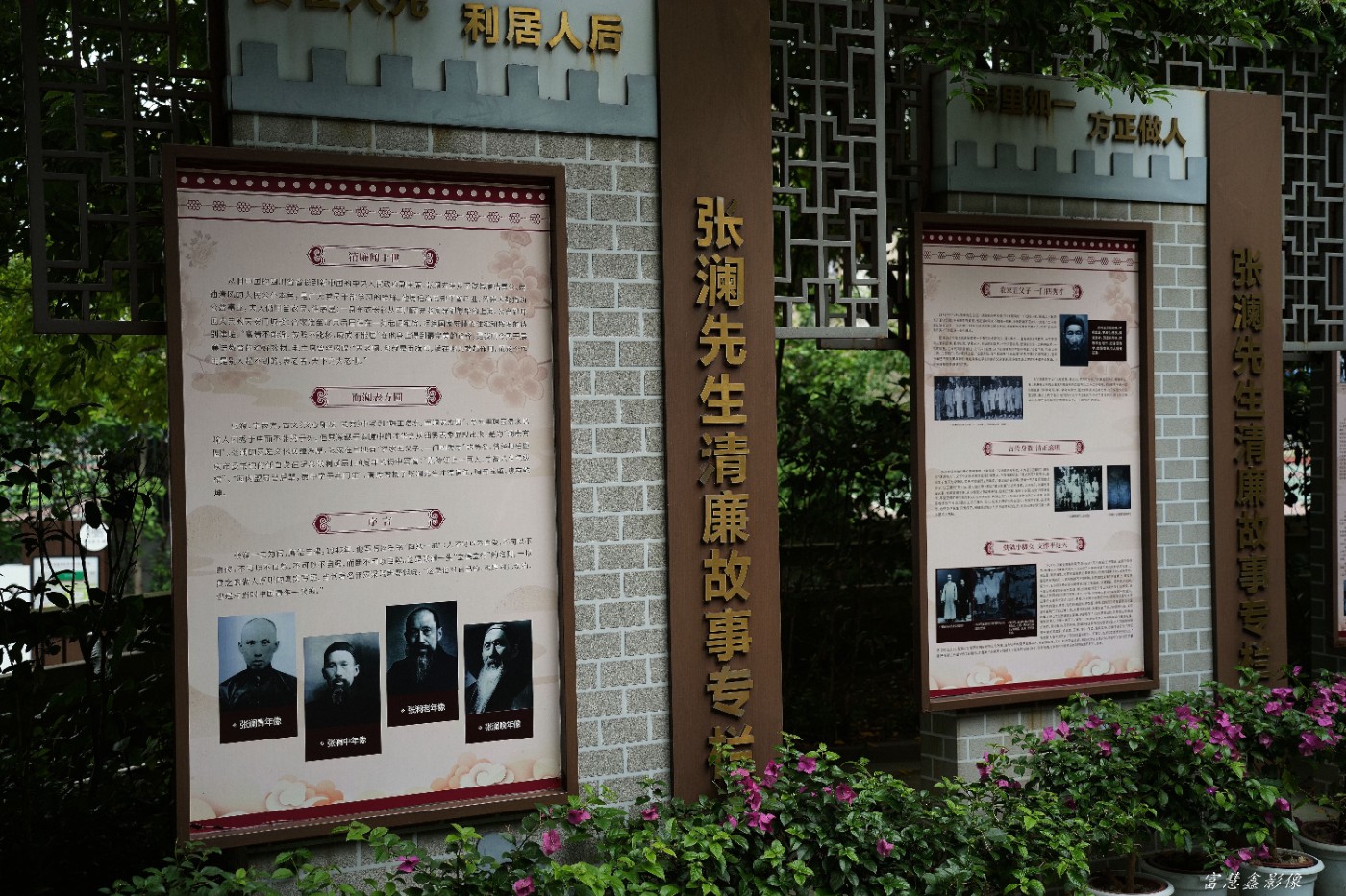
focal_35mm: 43
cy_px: 448
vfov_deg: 31.2
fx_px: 1607
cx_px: 673
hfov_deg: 45.4
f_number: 4
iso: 200
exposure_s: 1/160
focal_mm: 43
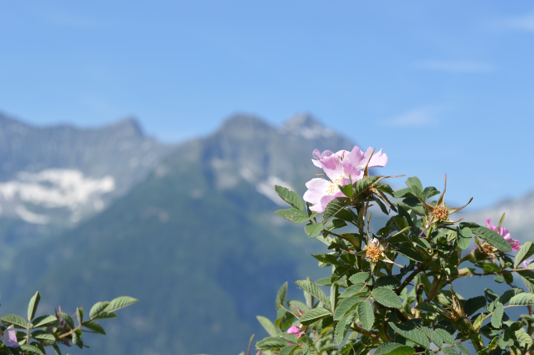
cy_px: 178
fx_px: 1223
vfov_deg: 16.5
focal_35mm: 82
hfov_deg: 24.6
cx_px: 267
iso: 100
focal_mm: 55
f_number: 11
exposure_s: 1/125
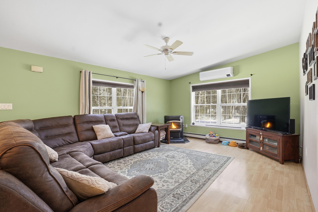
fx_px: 132
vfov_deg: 77.3
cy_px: 106
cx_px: 159
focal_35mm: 15
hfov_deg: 100.4
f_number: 11
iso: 100
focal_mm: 10
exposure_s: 1/320
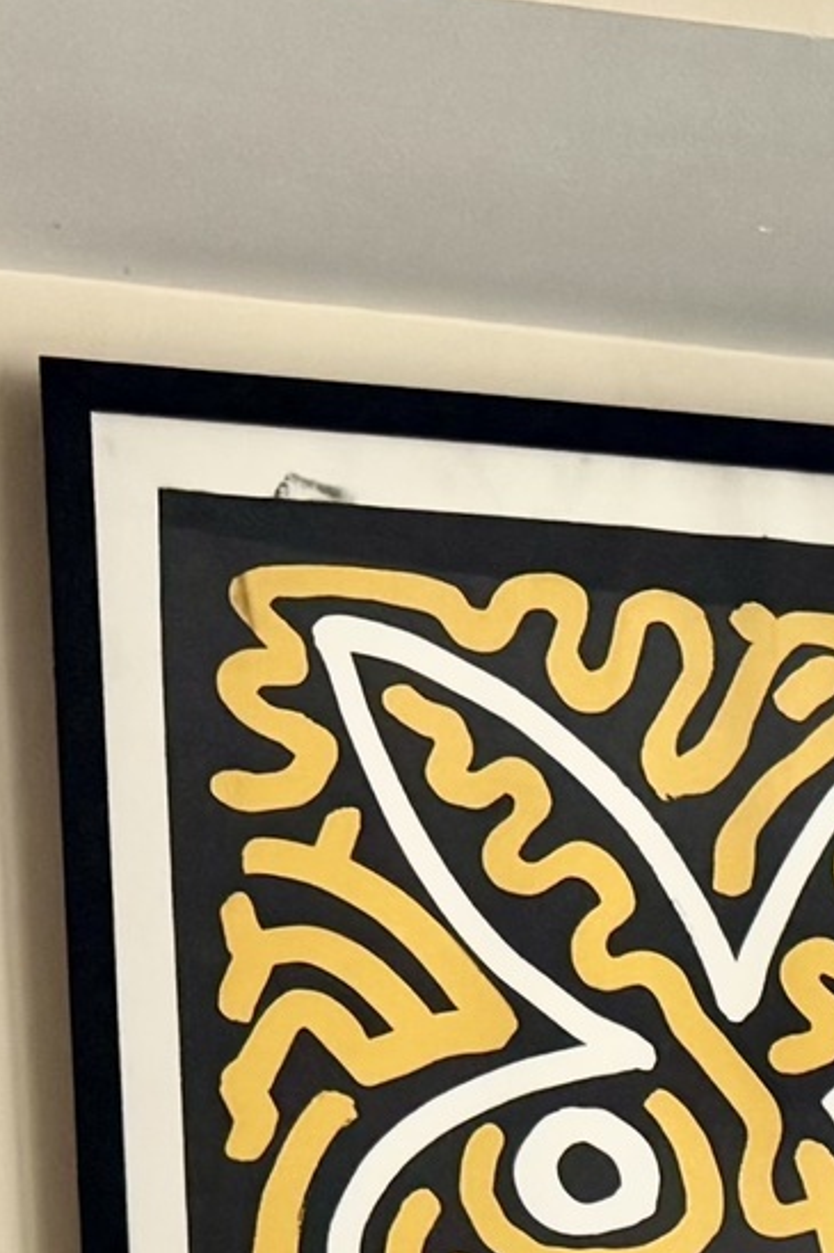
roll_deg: +0.2
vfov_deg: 12.6
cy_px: 2609
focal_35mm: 140
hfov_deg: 8.9
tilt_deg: -1.2
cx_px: 1919
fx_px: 4868
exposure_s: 1/658
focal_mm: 6.76
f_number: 1.78
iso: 80
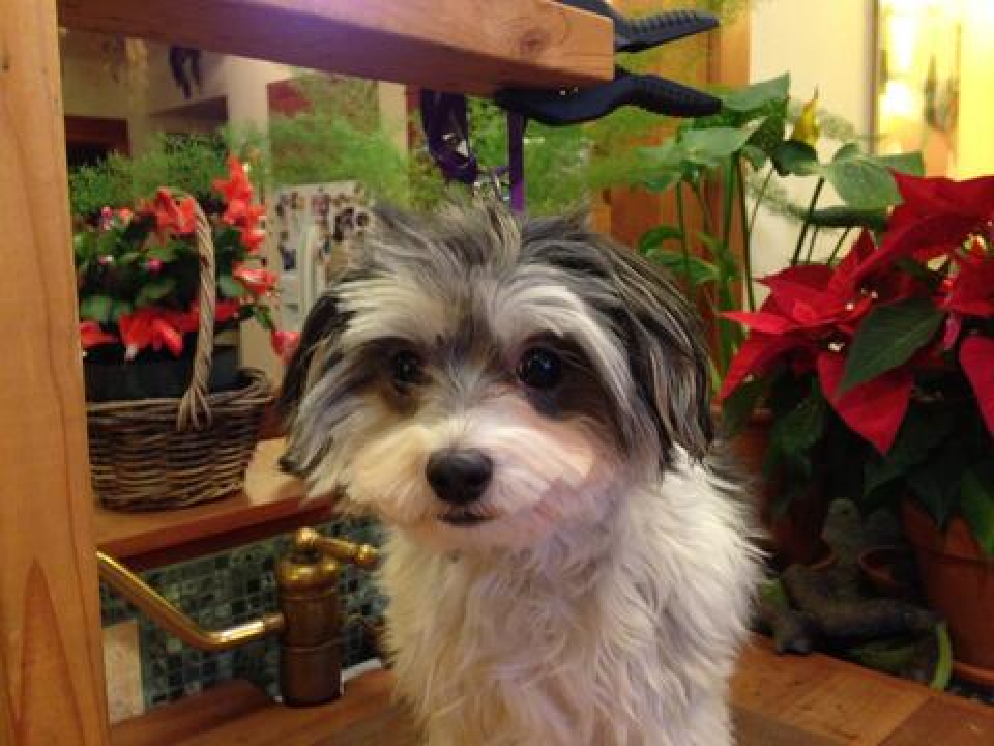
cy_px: 373
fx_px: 948
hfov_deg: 55.4
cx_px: 497
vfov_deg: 42.9
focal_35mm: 33
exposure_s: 1/20
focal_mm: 4.12
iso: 320
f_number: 2.4
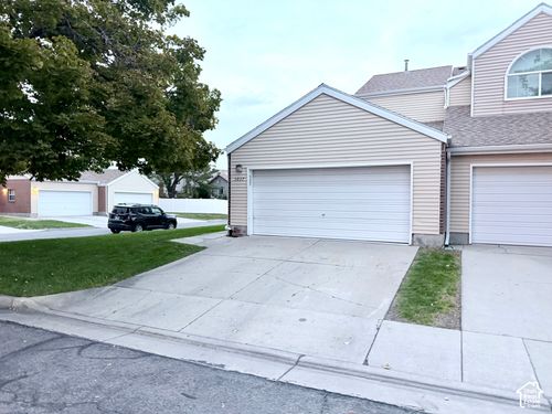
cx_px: 276
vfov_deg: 56.8
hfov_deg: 71.6
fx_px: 383
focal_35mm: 24
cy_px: 207
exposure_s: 1/60
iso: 250
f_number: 1.78
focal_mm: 6.76
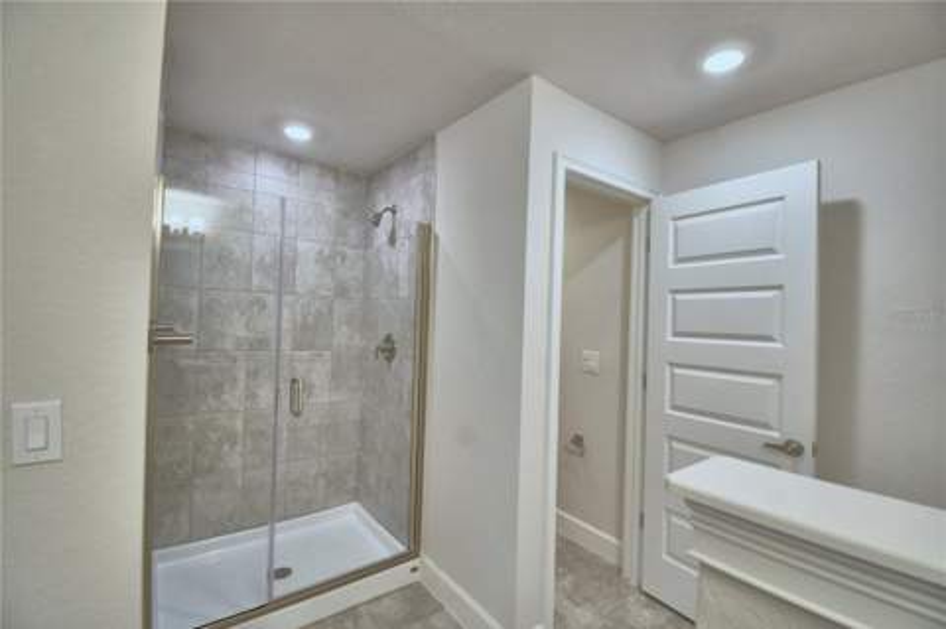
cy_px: 314
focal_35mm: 15
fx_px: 394
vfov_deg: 77.2
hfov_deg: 100.4
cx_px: 473
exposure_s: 1/50
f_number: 4.5
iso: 400
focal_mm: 10
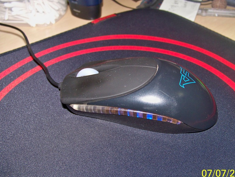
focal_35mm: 39
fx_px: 265
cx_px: 134
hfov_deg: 47.7
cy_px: 95
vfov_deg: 36.8
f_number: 2.8
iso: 200
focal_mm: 5.85
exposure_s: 1/30
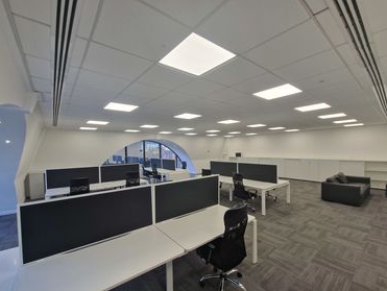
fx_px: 157
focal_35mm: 14
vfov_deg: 85.6
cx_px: 189
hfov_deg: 102.0
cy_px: 155
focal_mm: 2.2
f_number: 2.2
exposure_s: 1/100
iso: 80
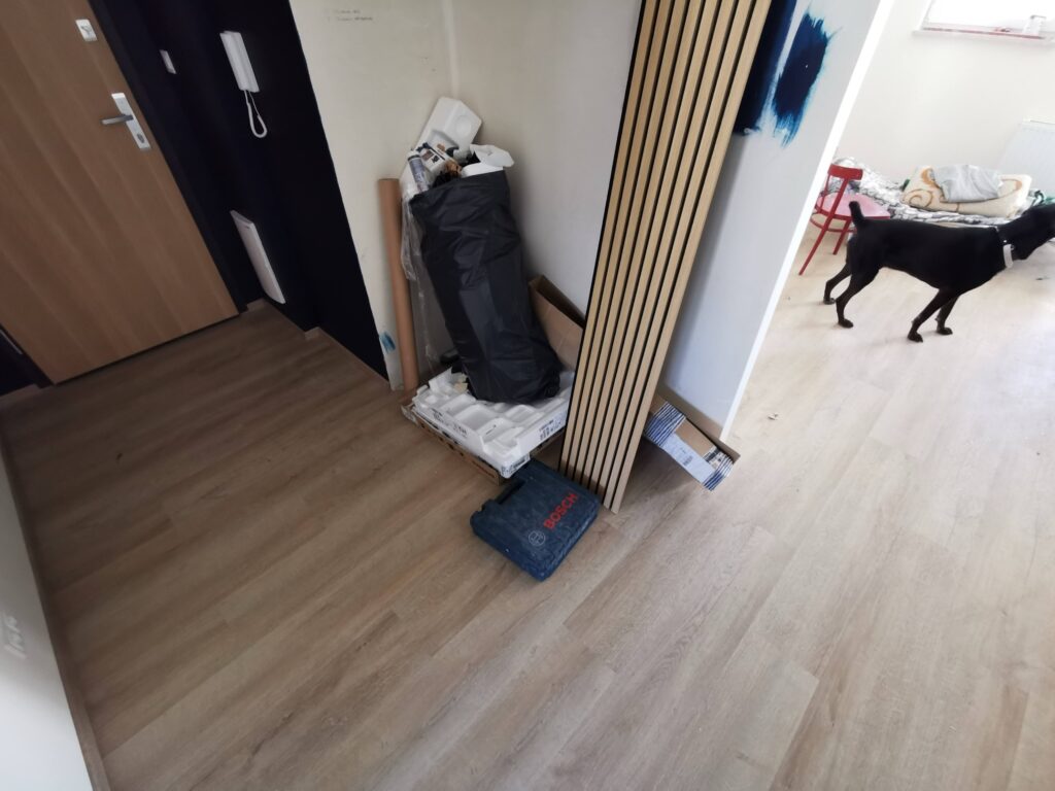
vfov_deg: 78.1
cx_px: 528
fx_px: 488
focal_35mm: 16
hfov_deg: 94.5
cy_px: 396
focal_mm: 2.35
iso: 320
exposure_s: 1/30
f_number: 2.2
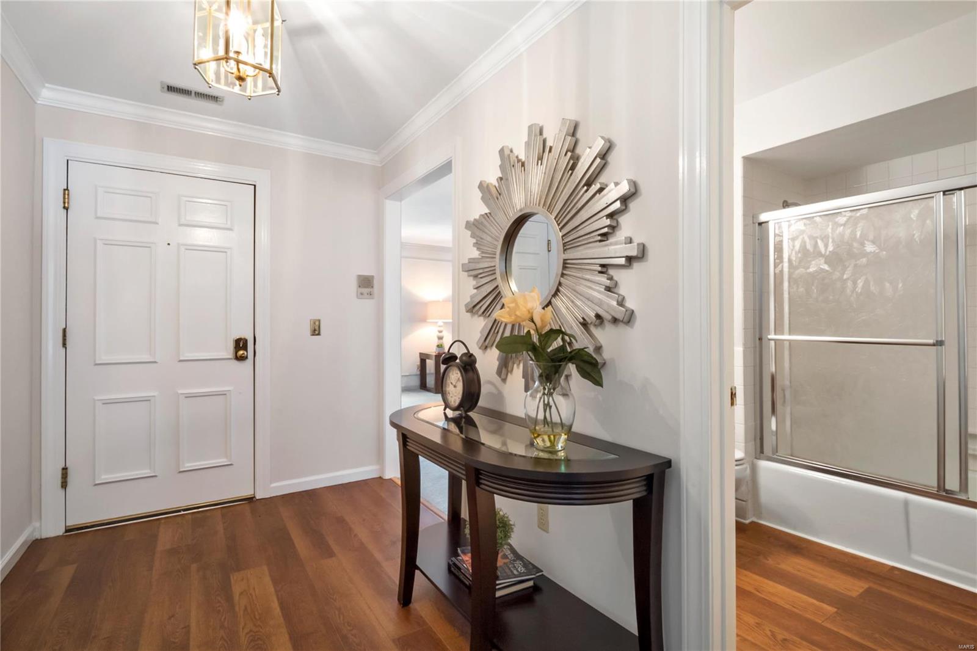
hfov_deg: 96.7
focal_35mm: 16
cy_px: 326
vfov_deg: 73.7
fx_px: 434
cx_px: 488
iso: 400
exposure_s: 1
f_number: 10
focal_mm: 8
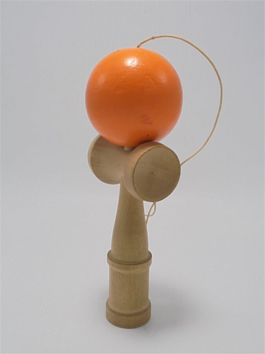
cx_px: 132
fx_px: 388
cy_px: 177
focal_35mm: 38
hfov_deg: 37.7
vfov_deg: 49.0
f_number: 4.2
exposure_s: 1/60
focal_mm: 6.9
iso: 100
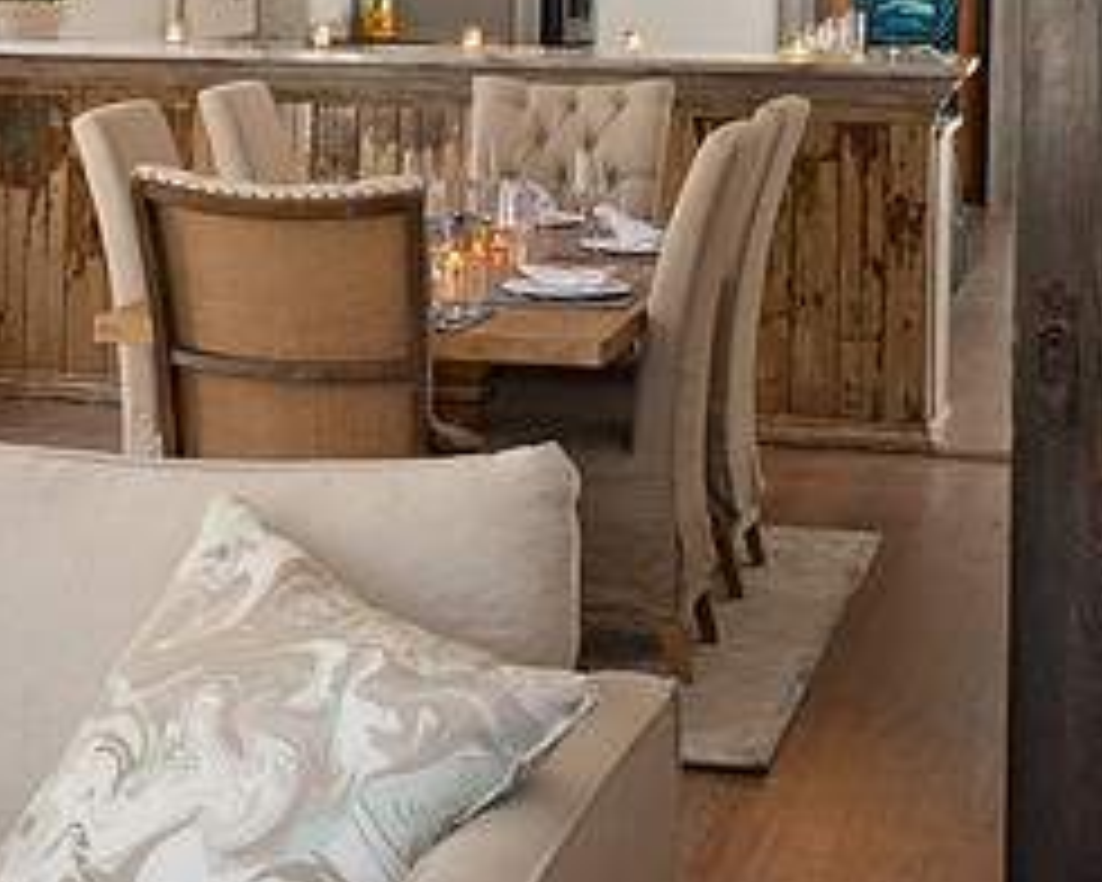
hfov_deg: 18.8
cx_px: 67
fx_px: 3261
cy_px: 58
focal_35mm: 100
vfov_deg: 15.2
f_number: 7.1
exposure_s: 1/125
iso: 640
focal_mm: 45
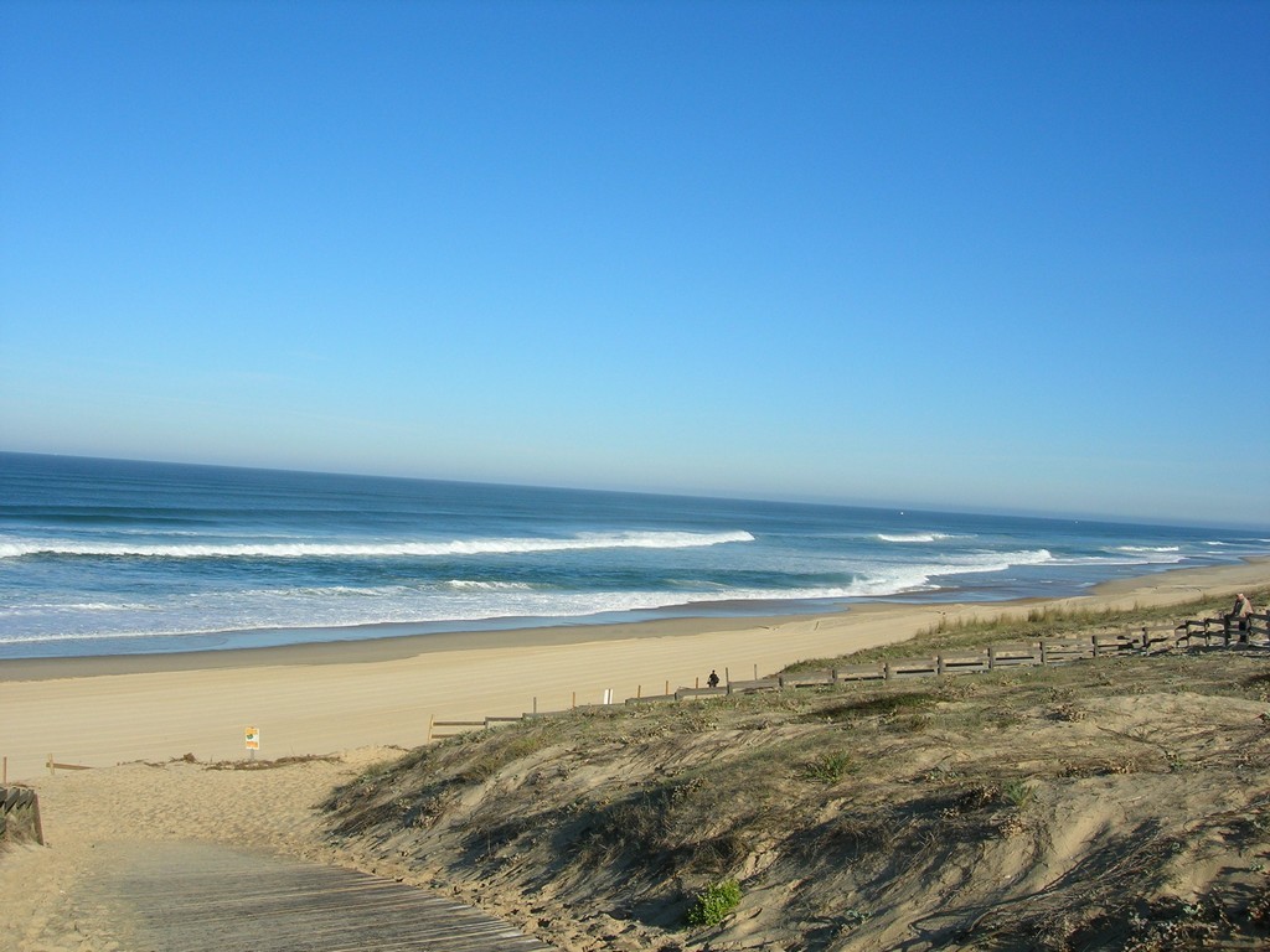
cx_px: 635
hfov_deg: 49.0
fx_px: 1394
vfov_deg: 37.7
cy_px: 476
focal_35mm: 38
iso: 64
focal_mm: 7.8
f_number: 4.8
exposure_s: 1/758
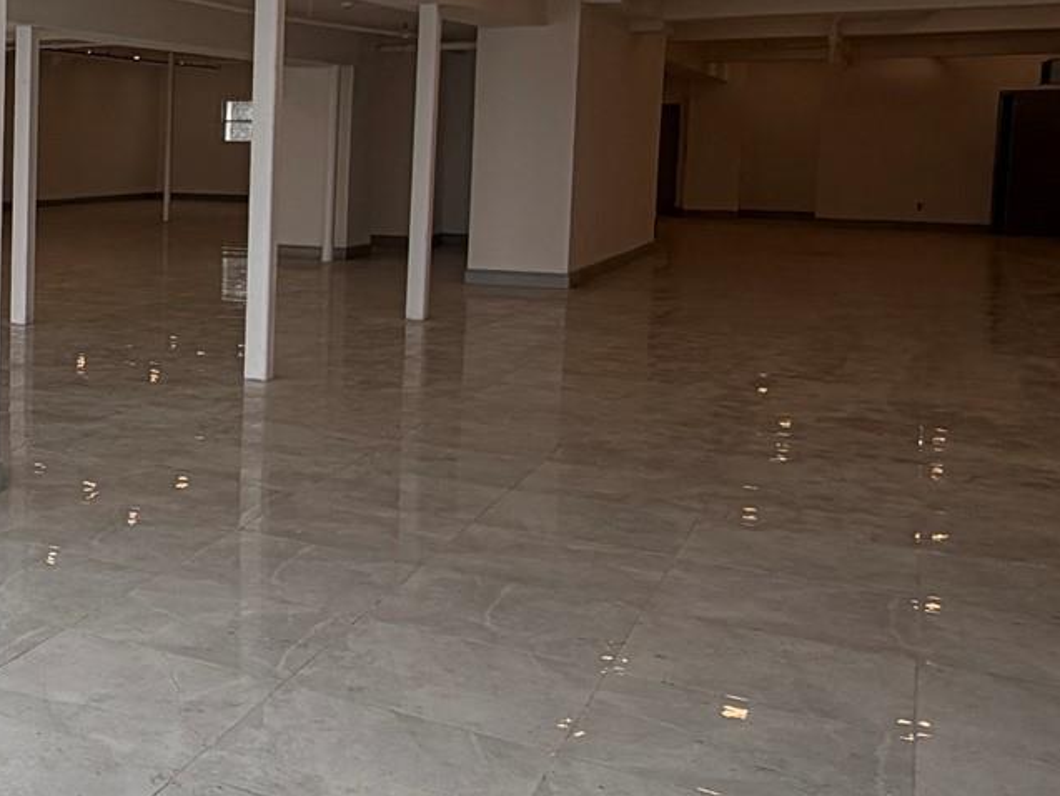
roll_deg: +0.4
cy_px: 238
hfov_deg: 34.1
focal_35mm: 45
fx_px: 1378
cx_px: -205
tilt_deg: -4.1
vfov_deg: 31.8
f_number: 2.2
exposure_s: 1/502
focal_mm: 2.22
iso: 50
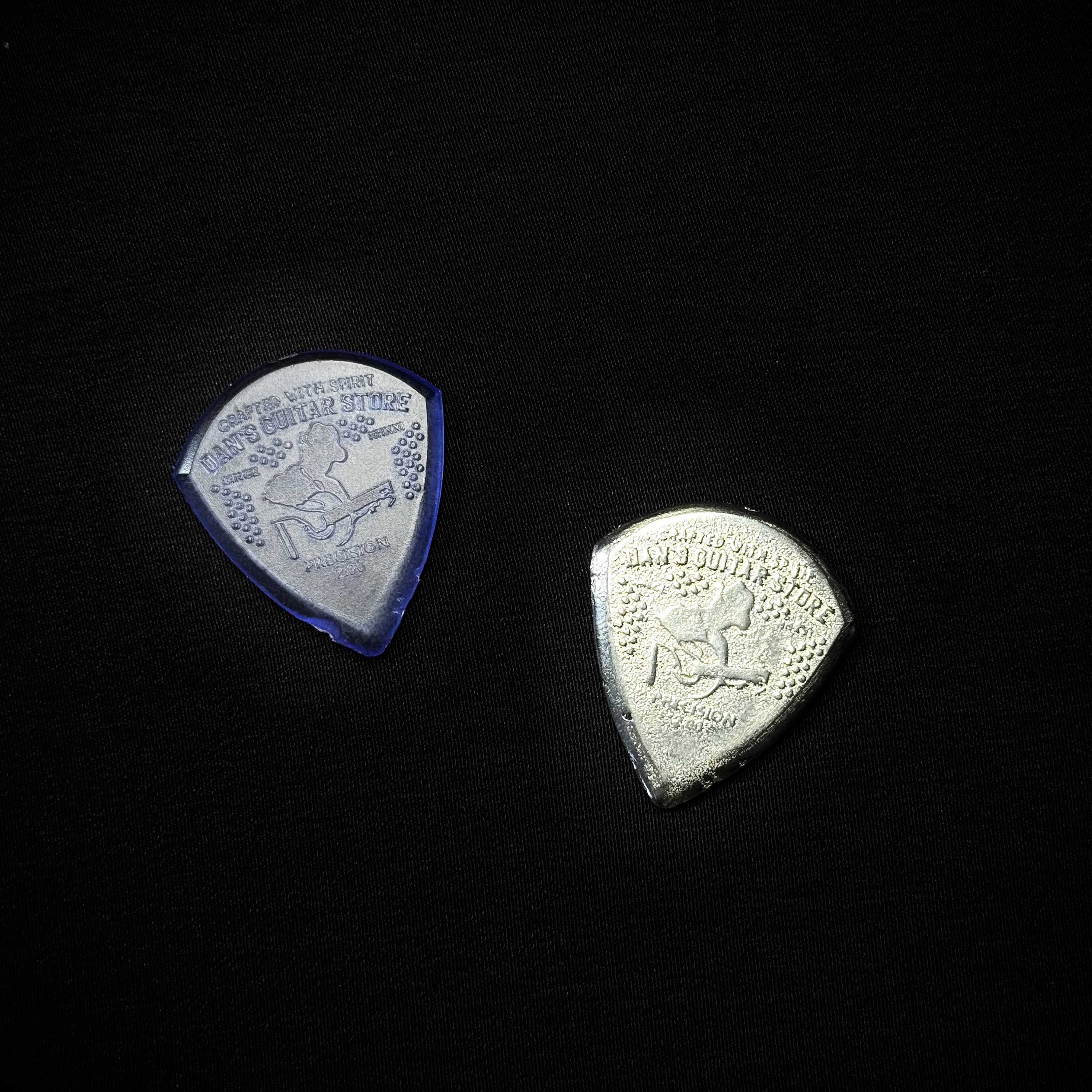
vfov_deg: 30.0
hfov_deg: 30.0
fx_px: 2034
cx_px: 545
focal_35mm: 57
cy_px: 561
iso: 64
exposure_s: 1/975
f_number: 1.78
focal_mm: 6.76
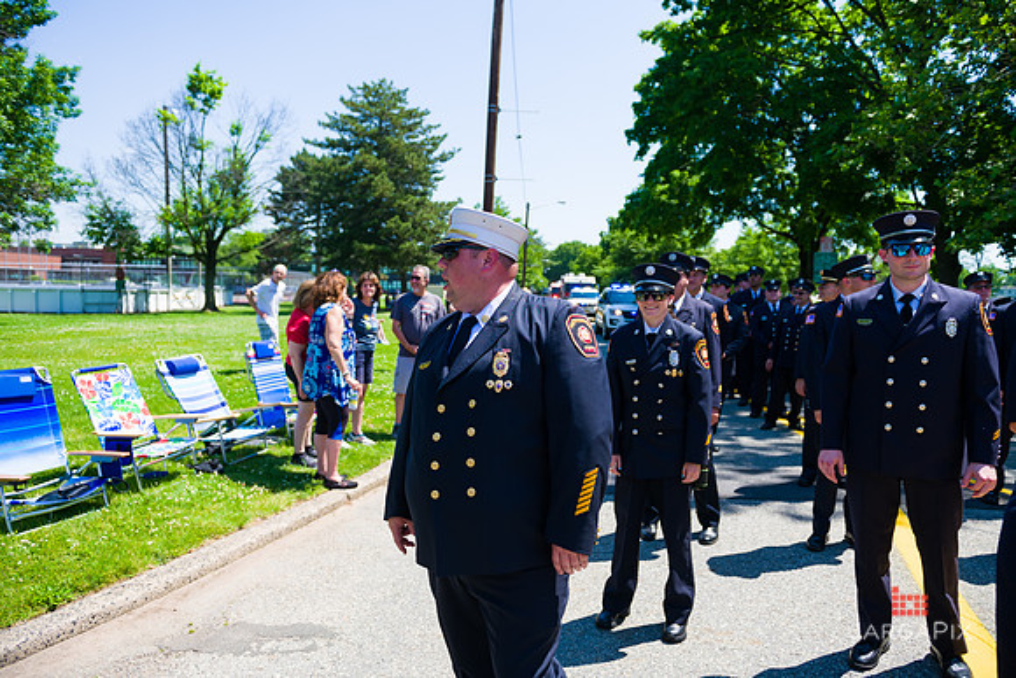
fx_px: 677
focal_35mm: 24
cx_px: 508
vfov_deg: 53.2
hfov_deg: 73.7
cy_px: 339
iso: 200
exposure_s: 1/1250
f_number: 5
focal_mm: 24
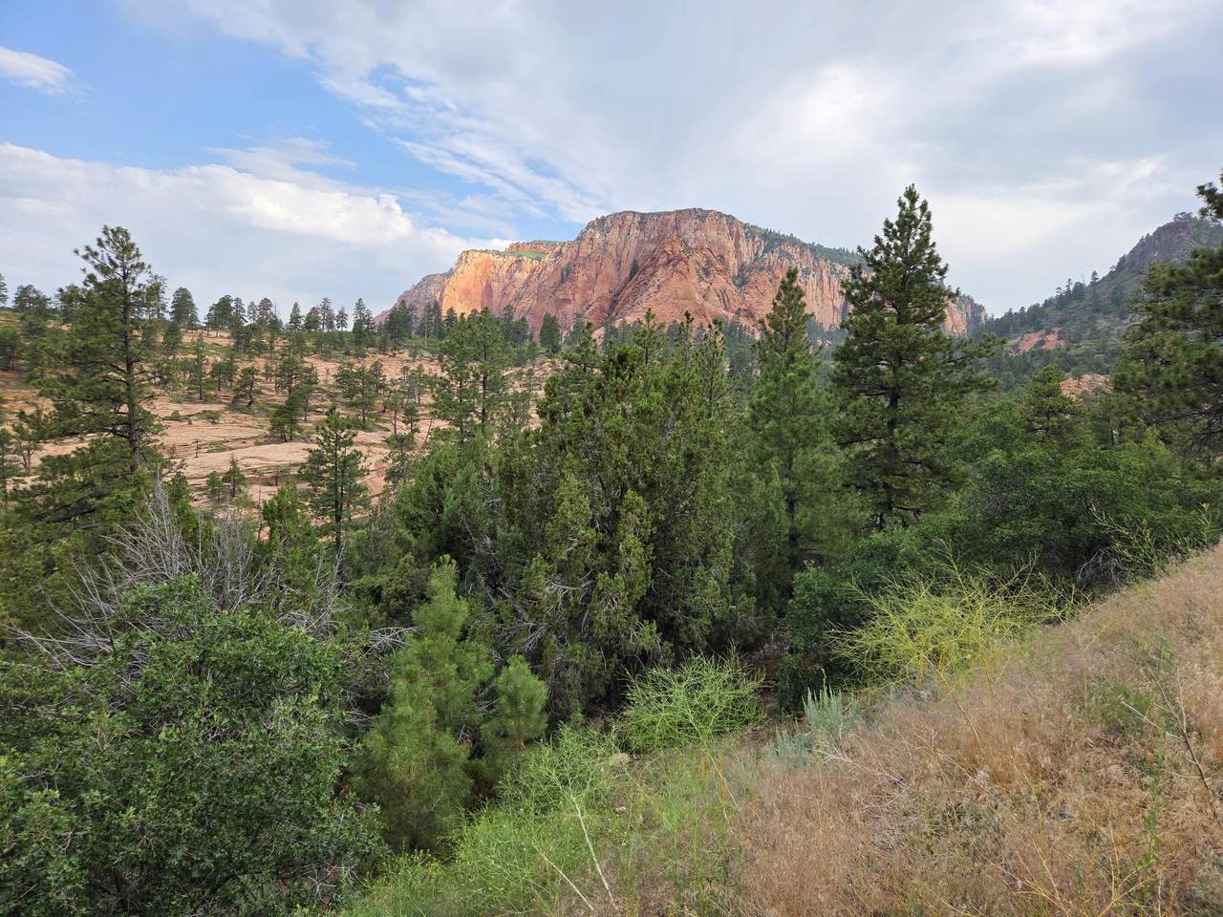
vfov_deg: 58.9
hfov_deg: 73.9
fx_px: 813
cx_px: 612
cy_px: 458
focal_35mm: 23
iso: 80
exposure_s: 1/1936
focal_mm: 5.4
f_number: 1.8
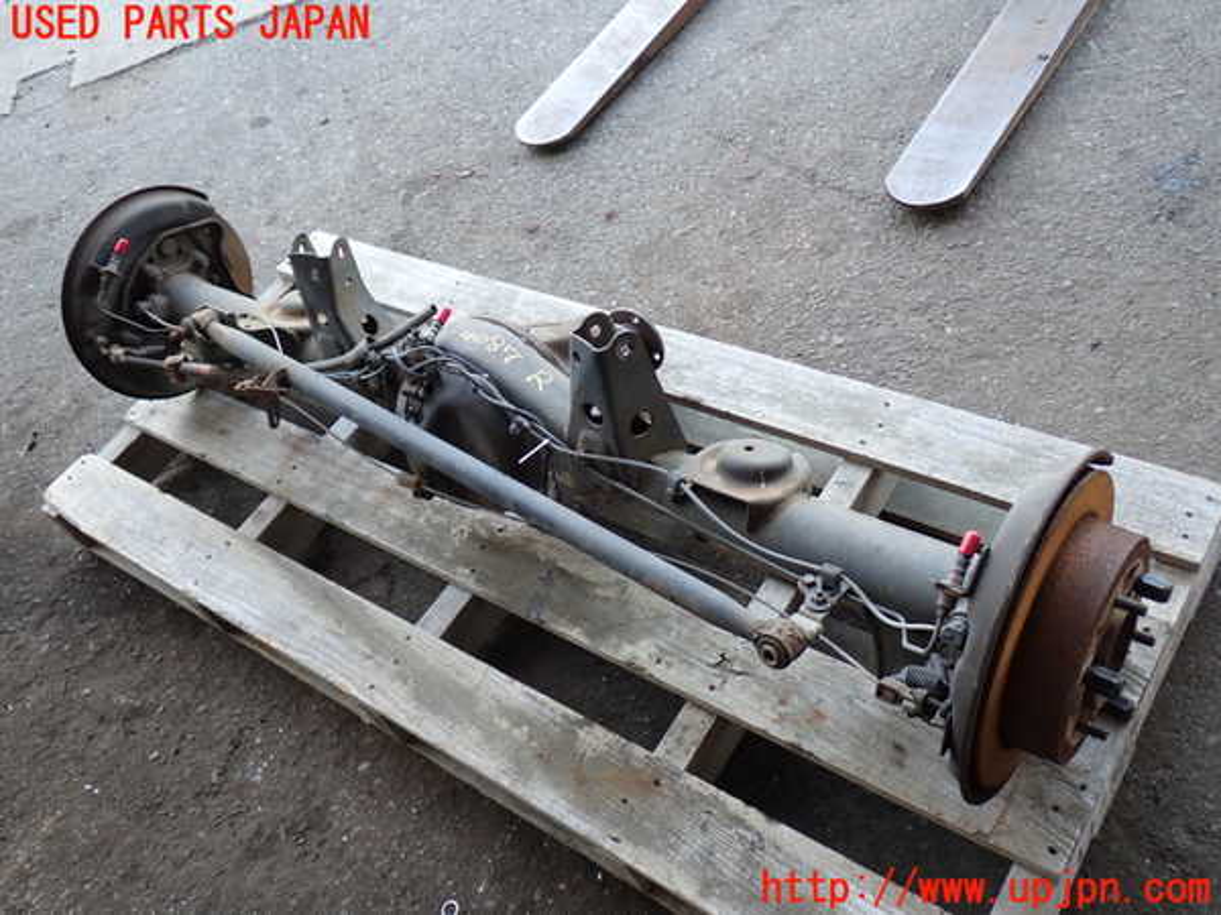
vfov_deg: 44.2
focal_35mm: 32
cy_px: 458
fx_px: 1129
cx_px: 610
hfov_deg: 56.8
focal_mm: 5.79
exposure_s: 1/60
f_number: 2.4
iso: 125
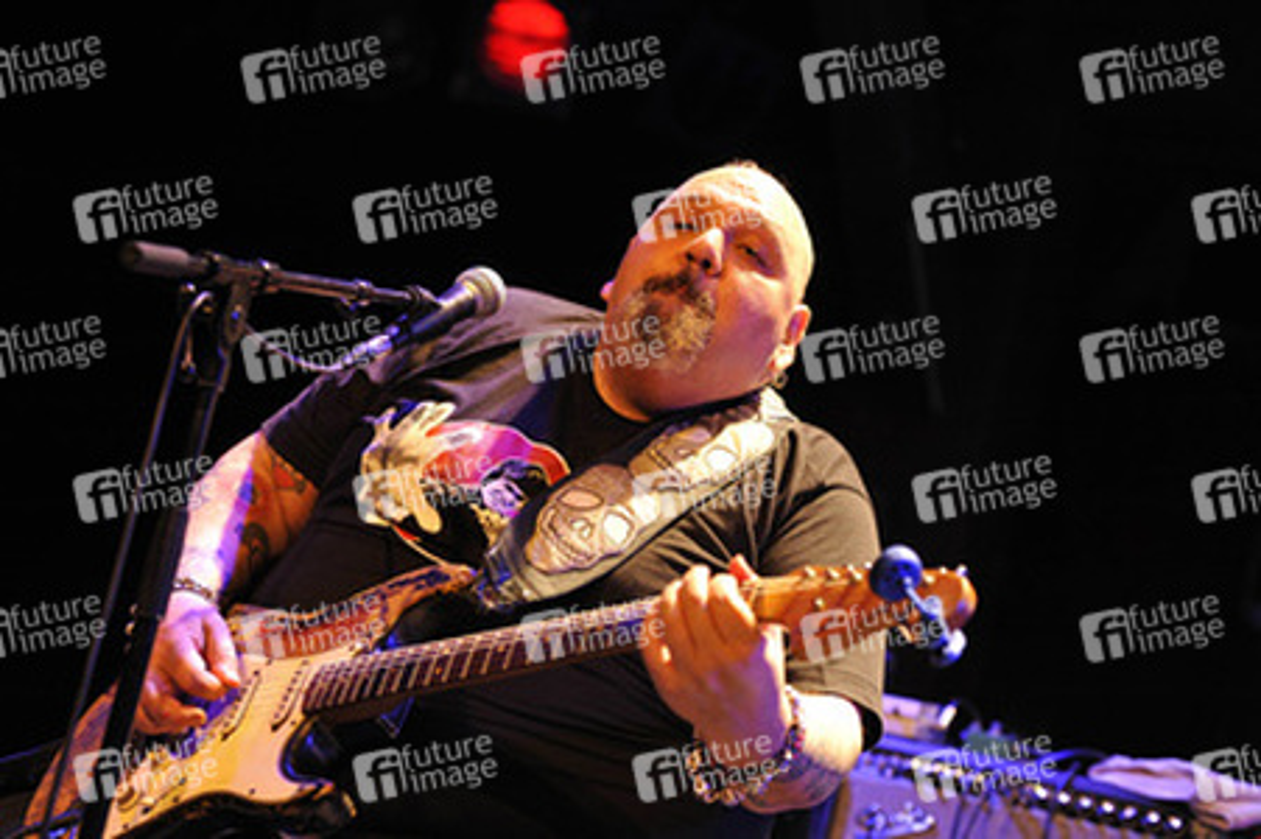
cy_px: 420
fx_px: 2975
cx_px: 630
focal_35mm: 85
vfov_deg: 16.0
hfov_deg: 23.9
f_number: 3.2
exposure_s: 1/200
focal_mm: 85
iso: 1600
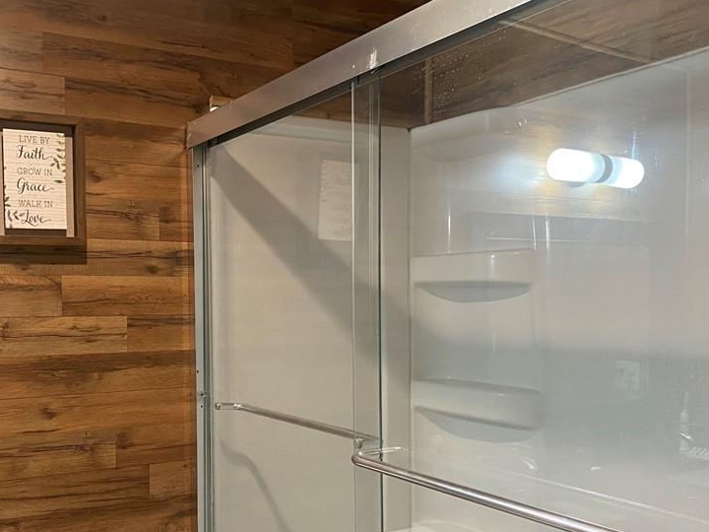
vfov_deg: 38.4
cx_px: 263
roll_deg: +0.4
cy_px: 329
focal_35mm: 37
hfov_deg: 49.6
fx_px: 758
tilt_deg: -1.4
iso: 200
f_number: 1.8
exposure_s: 1/60
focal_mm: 4.25
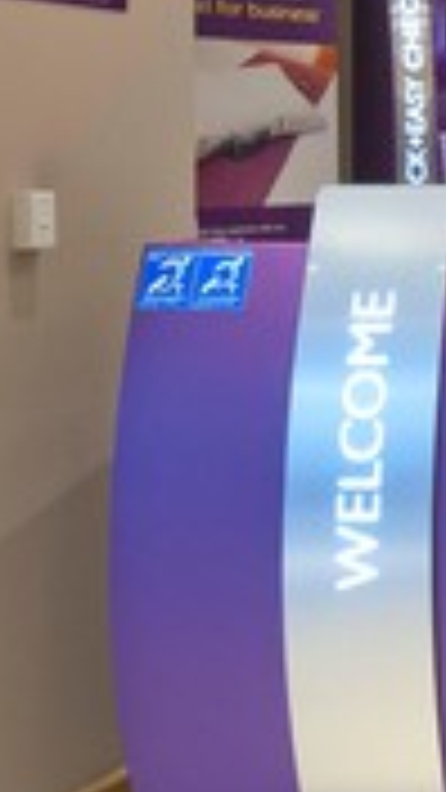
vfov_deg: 32.0
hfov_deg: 15.3
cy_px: 166
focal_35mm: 64
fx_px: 1346
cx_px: 883
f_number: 9
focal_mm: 14
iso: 200
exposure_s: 1/1.25
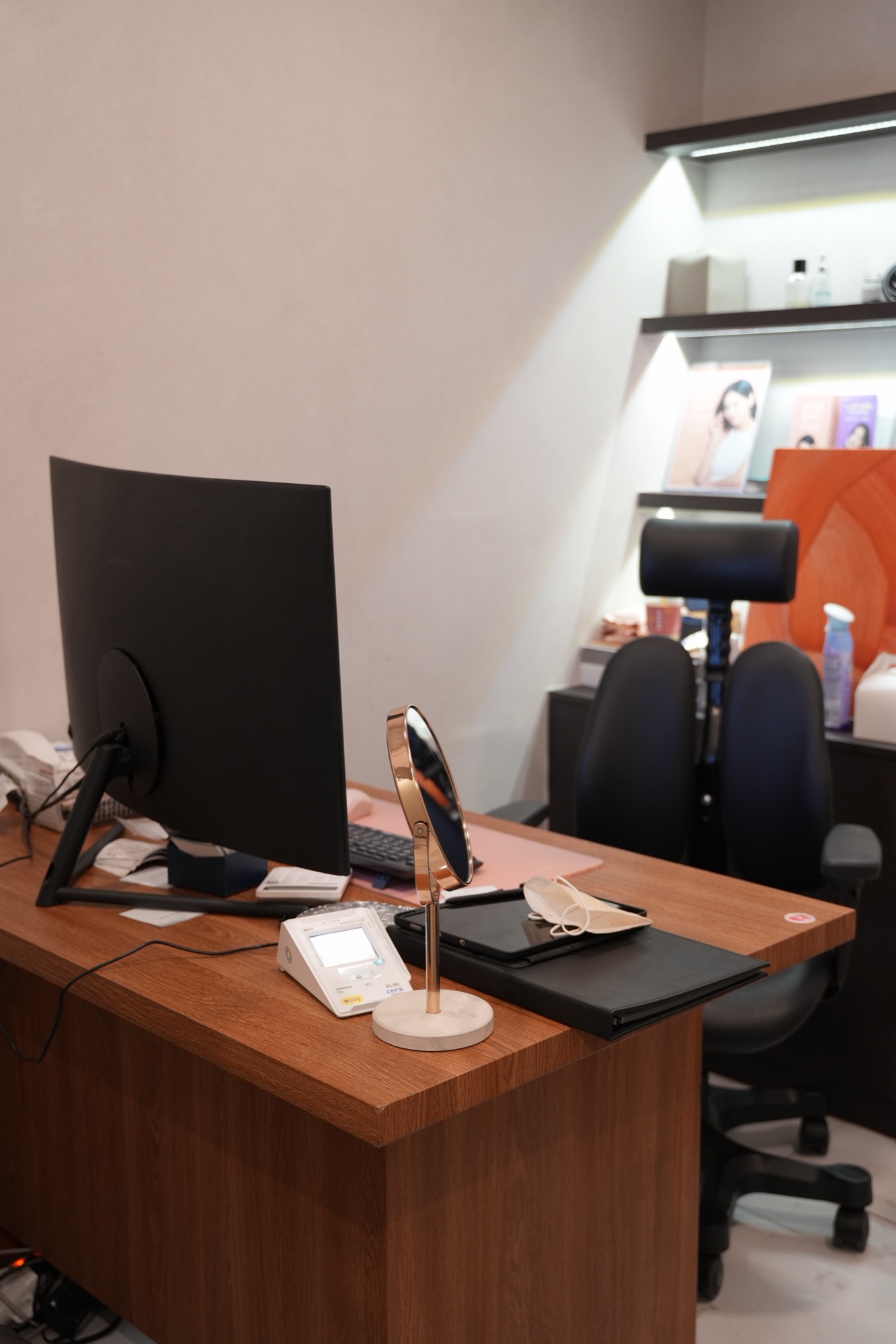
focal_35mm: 40
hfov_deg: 33.4
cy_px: 672
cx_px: 448
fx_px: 1493
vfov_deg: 48.5
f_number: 4
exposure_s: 1/40
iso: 640
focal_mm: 40
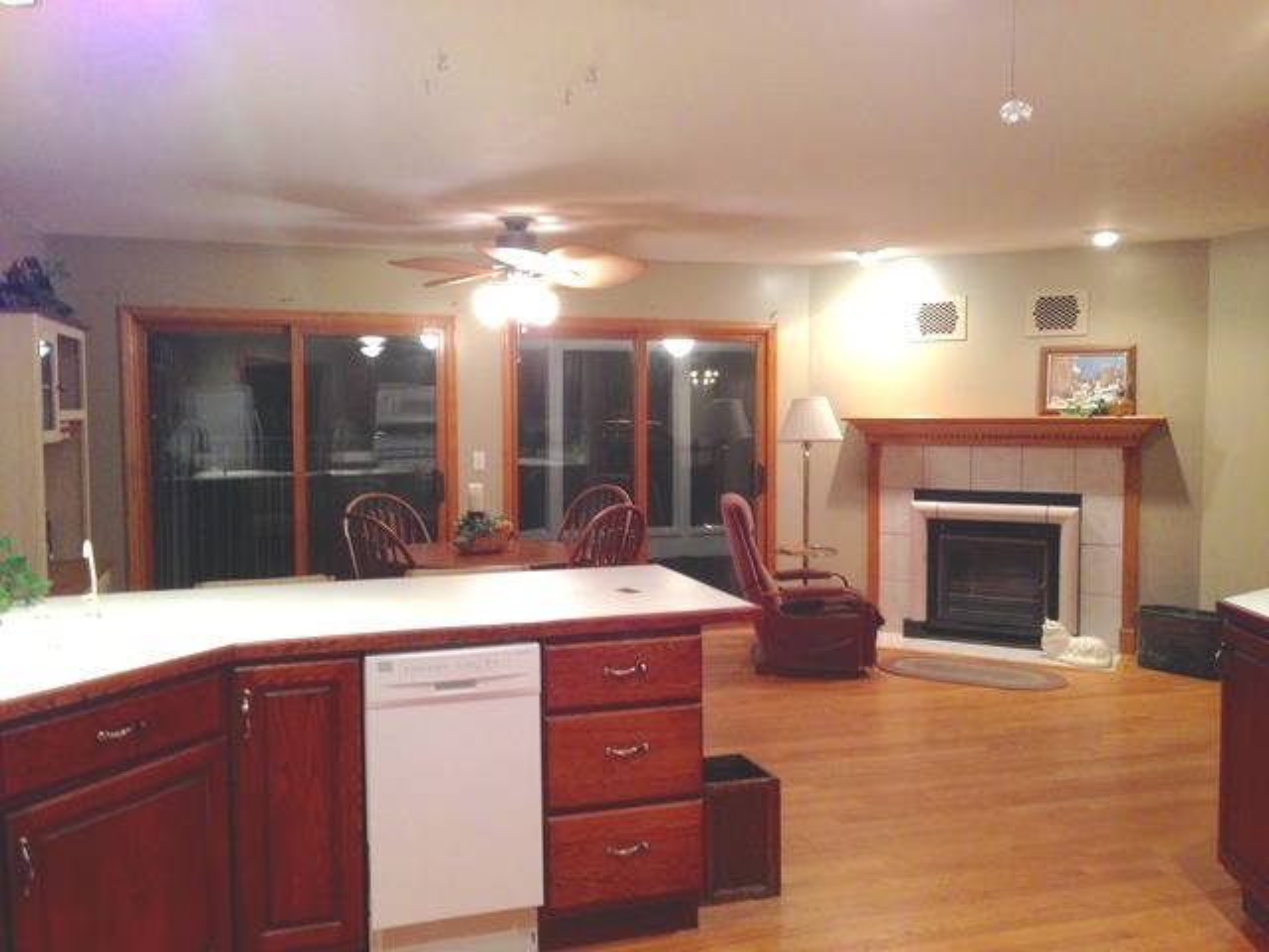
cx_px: 634
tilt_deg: -1.9
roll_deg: +0.0
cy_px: 476
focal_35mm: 33
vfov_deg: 42.9
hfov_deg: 55.4
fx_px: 1210
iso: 160
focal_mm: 4.12
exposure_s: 1/20
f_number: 2.4
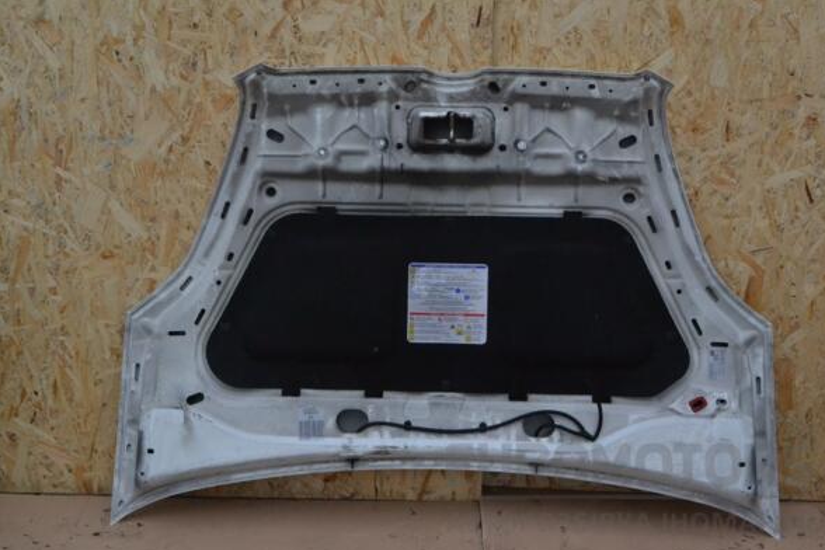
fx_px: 1123
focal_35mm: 49
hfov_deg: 40.3
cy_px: 278
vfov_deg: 27.5
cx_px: 420
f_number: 14
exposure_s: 1/800
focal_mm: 32
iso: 3200
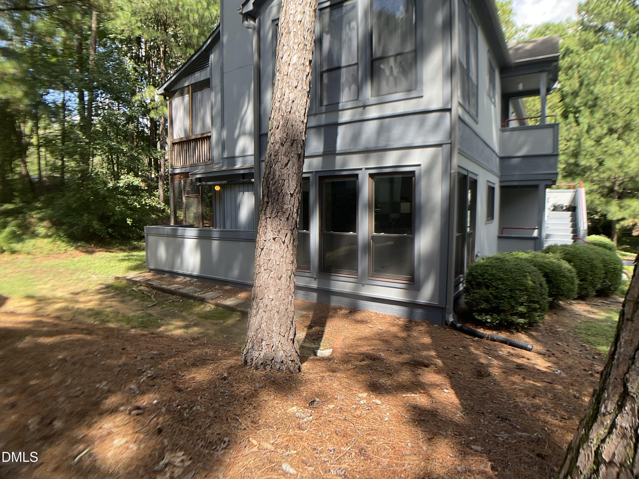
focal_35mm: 29
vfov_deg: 48.2
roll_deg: +0.2
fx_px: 535
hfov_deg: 61.7
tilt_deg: -5.6
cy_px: 240
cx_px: 320
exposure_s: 1/325
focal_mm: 3
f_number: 1.8
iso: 16
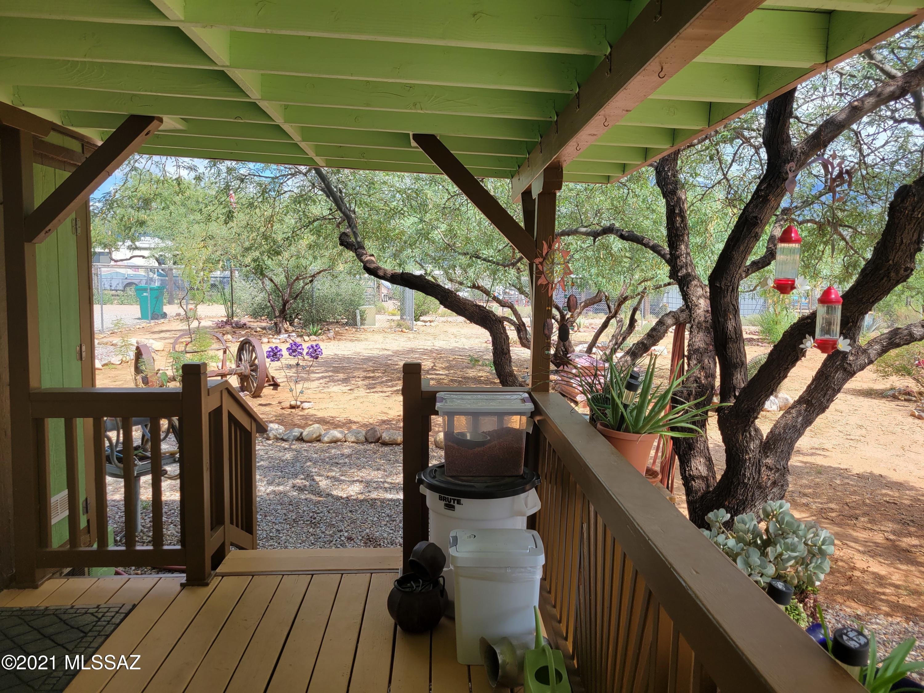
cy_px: 346
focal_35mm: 26
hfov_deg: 67.3
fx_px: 694
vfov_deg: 53.1
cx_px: 462
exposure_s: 1/859
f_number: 1.8
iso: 40
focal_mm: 5.4
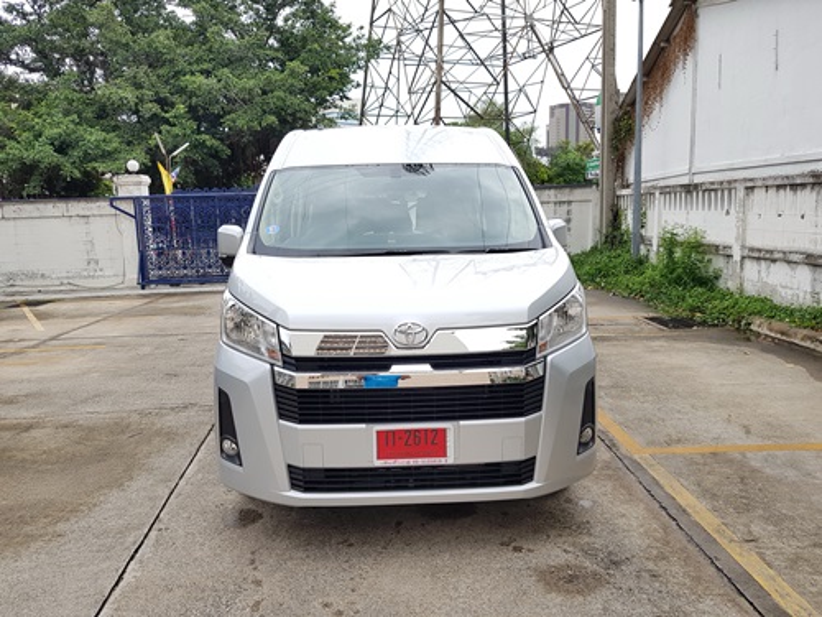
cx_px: 411
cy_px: 308
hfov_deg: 67.3
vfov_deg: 53.1
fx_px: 617
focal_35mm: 26
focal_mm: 4.3
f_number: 1.7
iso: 40
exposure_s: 1/868
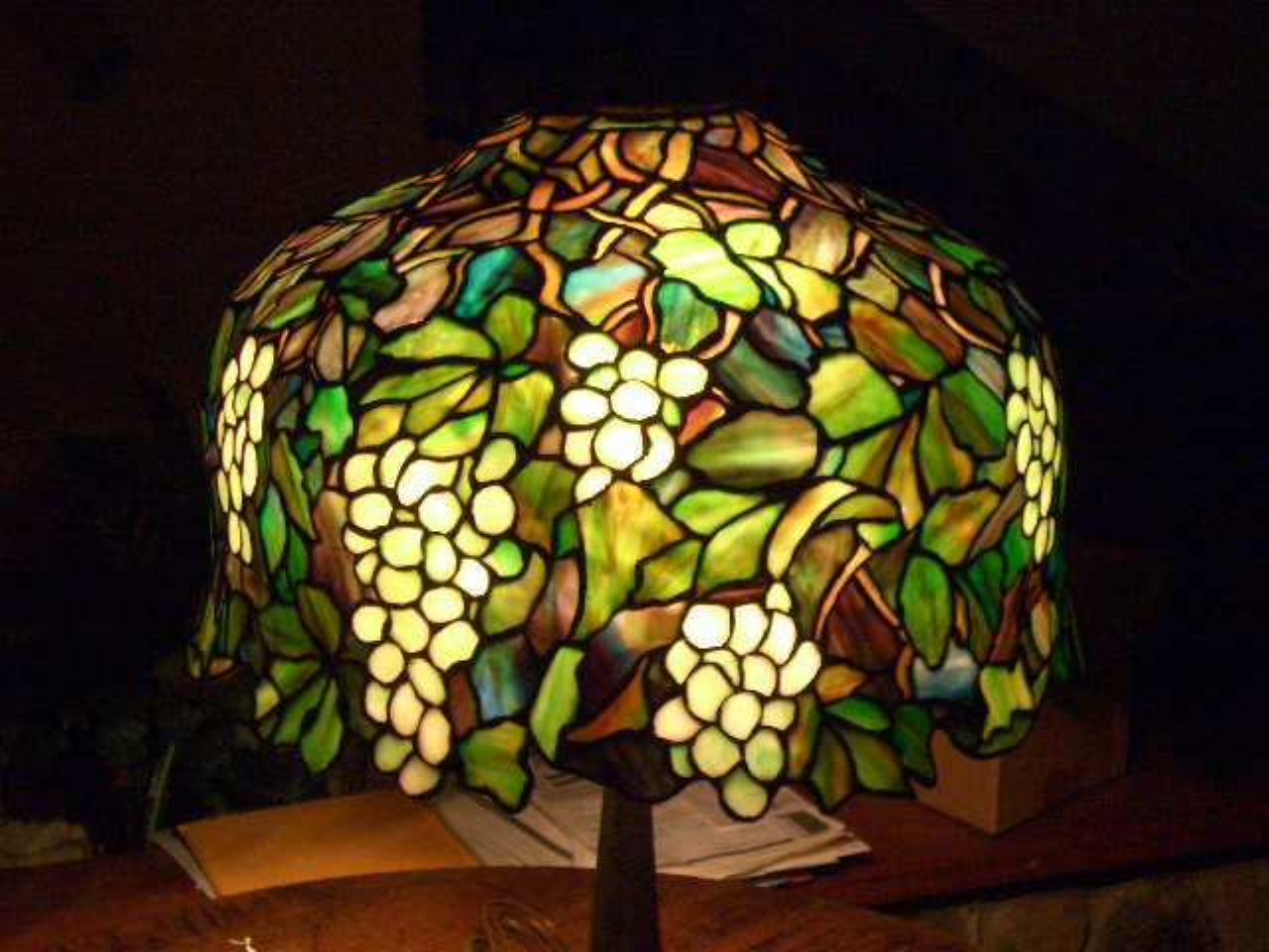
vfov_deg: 23.7
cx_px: 634
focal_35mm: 62
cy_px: 476
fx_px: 2273
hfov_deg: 31.2
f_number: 3.5
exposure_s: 1/15
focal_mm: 10.2
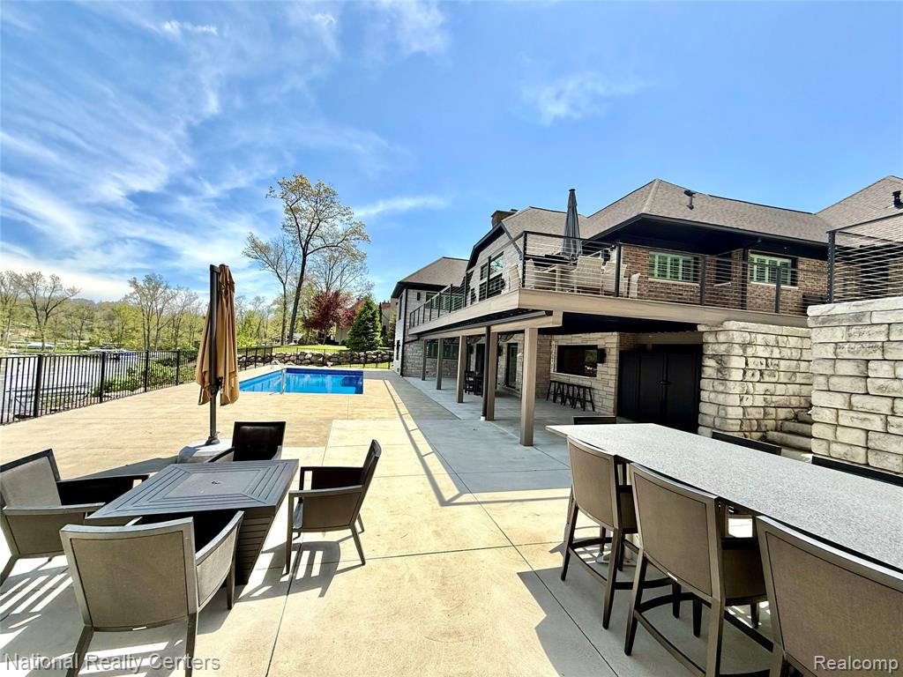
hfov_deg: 102.1
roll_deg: -2.5
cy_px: 338
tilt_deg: +4.1
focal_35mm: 14
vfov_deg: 85.7
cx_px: 452
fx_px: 365
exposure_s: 1/2024
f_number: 2.2
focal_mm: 2.22
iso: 50
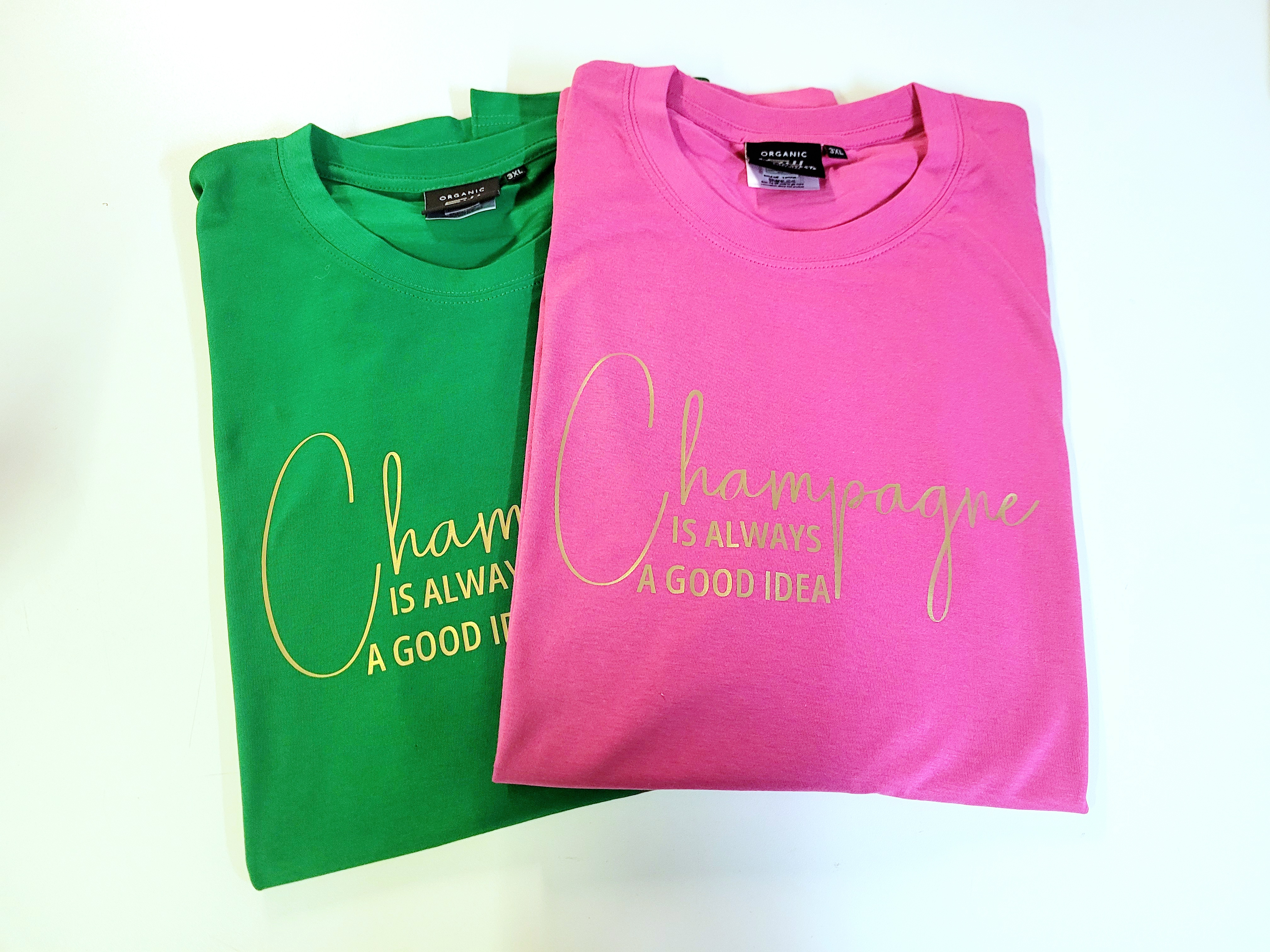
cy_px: 476
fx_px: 954
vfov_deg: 53.1
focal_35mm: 26
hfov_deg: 67.3
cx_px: 635
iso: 320
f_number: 1.8
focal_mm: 5.4
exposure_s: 1/50
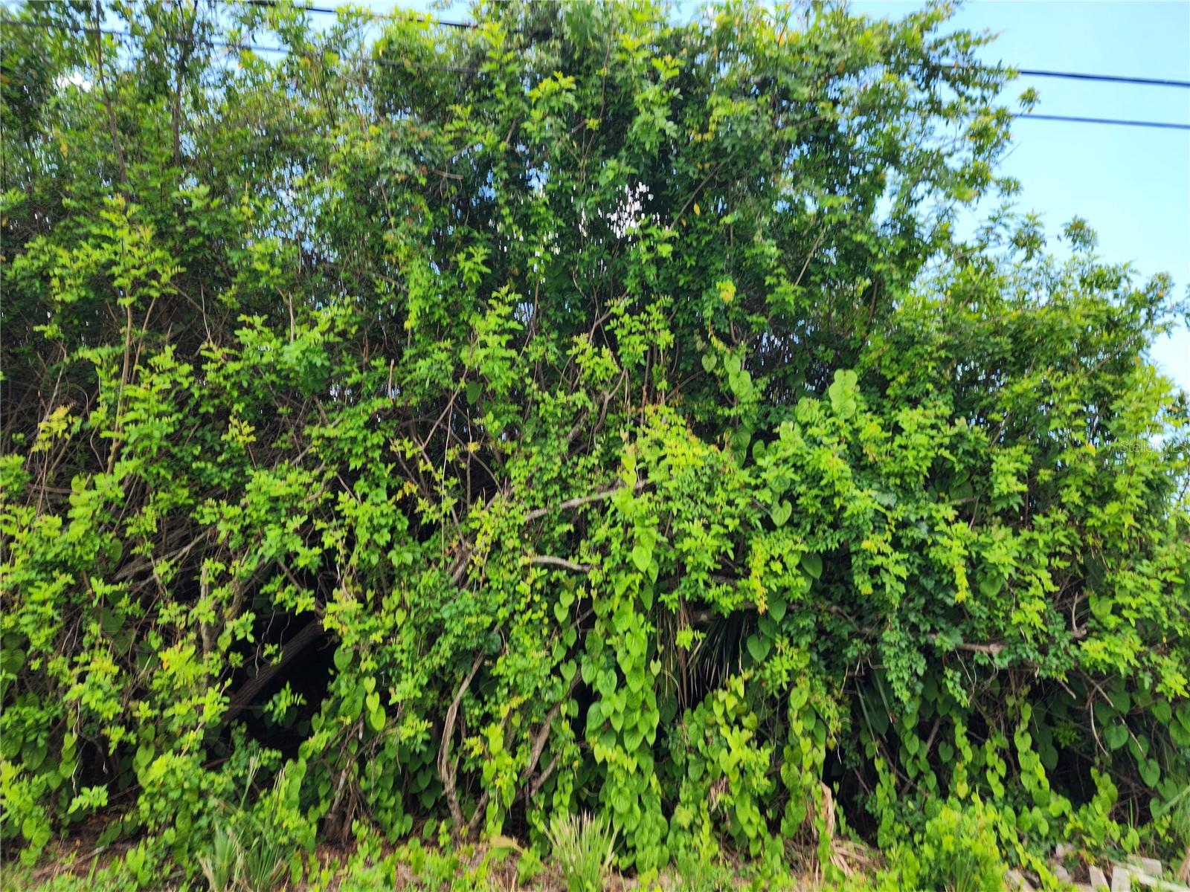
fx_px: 791
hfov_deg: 73.9
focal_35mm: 23
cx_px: 595
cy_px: 446
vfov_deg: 58.9
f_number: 1.8
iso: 12
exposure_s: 1/208
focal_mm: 6.4
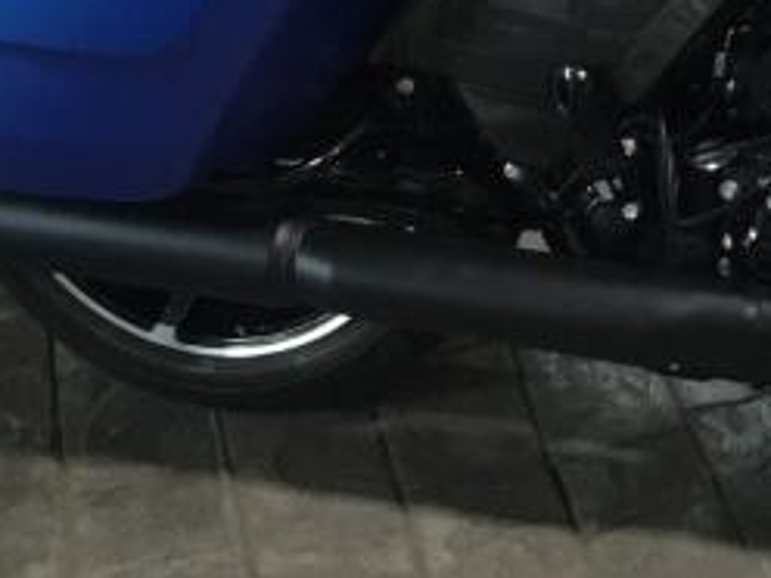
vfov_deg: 14.4
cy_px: -78
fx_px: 2227
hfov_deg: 18.6
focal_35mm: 100
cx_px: 936
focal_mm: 3.3
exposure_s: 1/24
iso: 200
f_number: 2.4
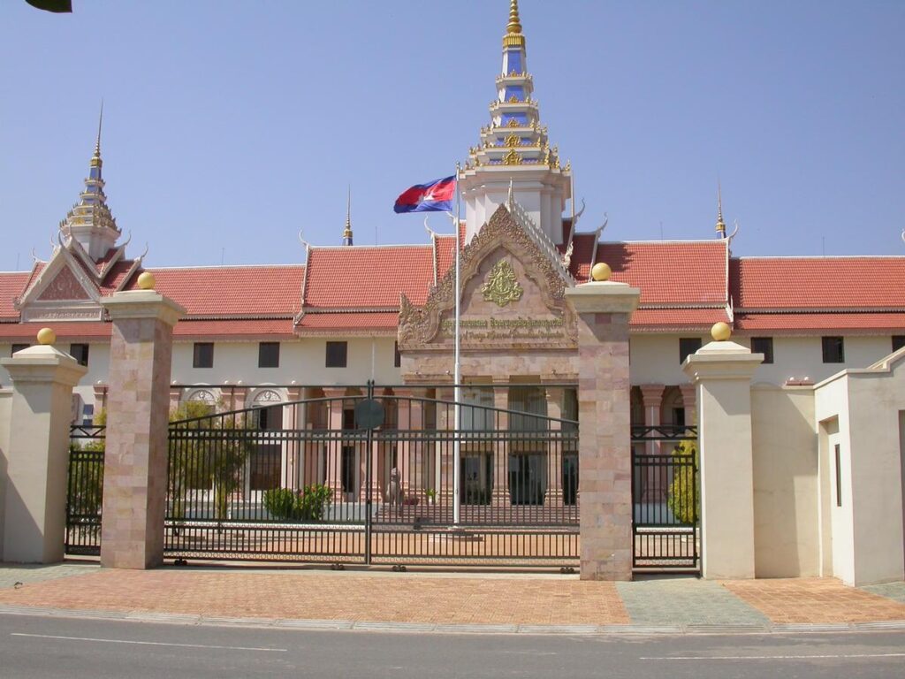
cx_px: 452
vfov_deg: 37.7
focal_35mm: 38
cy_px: 340
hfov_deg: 49.0
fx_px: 993
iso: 100
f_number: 7.5
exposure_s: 1/458
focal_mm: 7.85
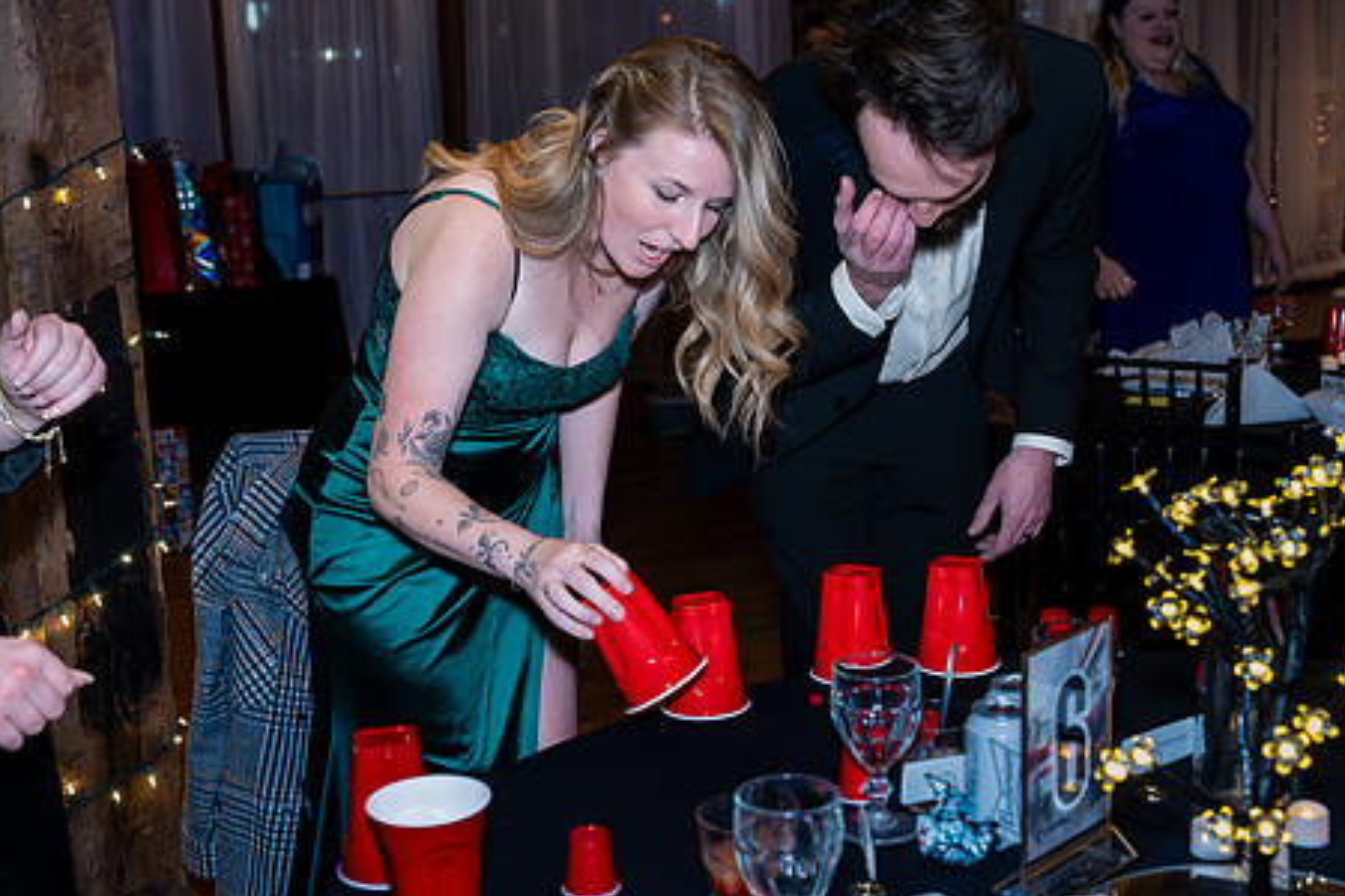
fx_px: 1831
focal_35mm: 49
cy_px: 405
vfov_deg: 27.5
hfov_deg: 40.3
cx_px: 714
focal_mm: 38
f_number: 5
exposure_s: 1/250
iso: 6400
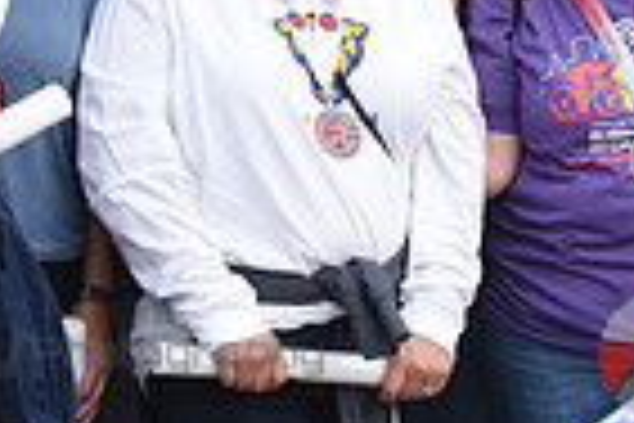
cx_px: 499
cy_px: 205
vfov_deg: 9.5
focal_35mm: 144
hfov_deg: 14.2
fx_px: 2536
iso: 640
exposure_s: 1/400
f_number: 5
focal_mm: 35
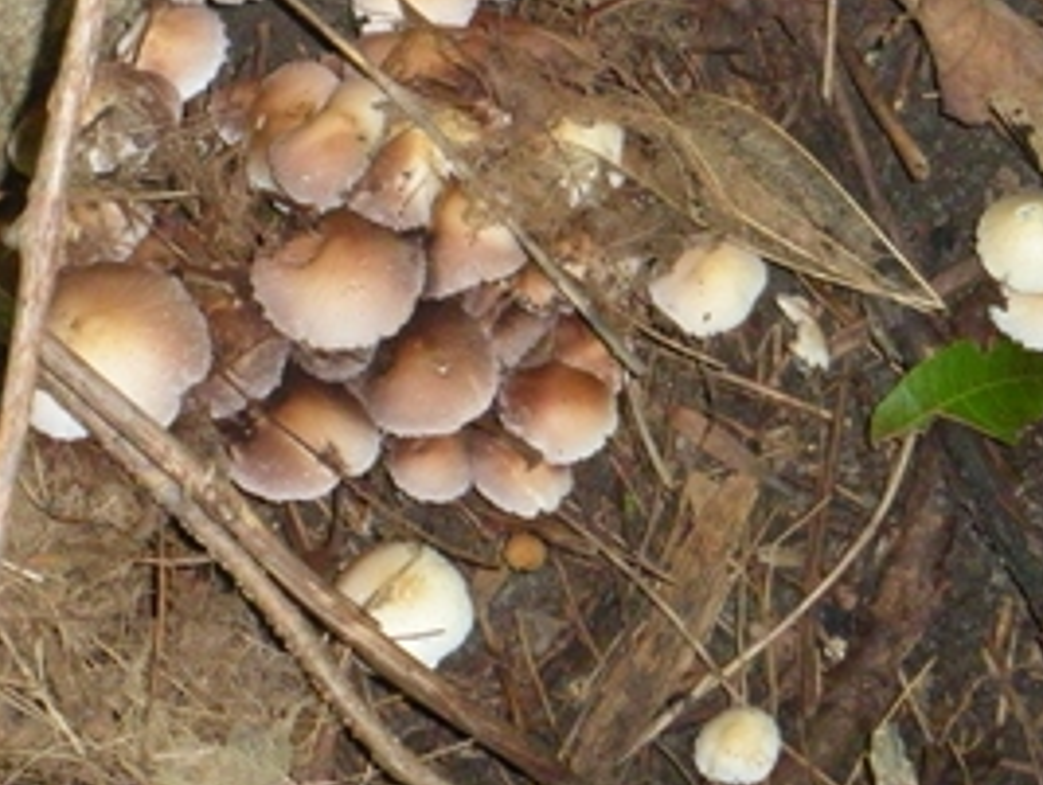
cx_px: 520
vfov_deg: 7.9
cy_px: 162
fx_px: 5642
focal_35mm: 187
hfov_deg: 10.6
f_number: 5
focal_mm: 17.4
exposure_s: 1/125
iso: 579
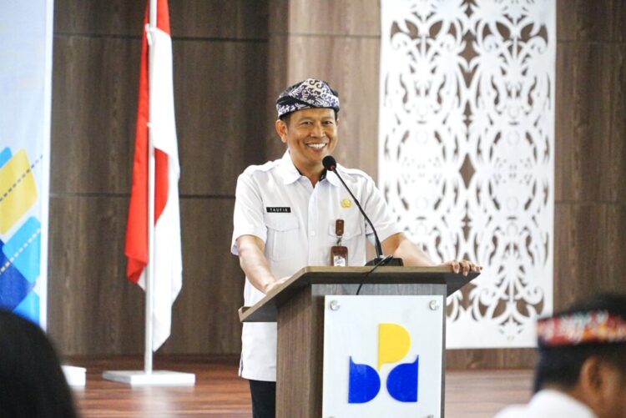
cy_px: 209
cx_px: 313
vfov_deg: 5.7
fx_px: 4176
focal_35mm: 240
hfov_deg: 8.6
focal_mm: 240
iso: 10000
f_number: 6.3
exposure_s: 1/125
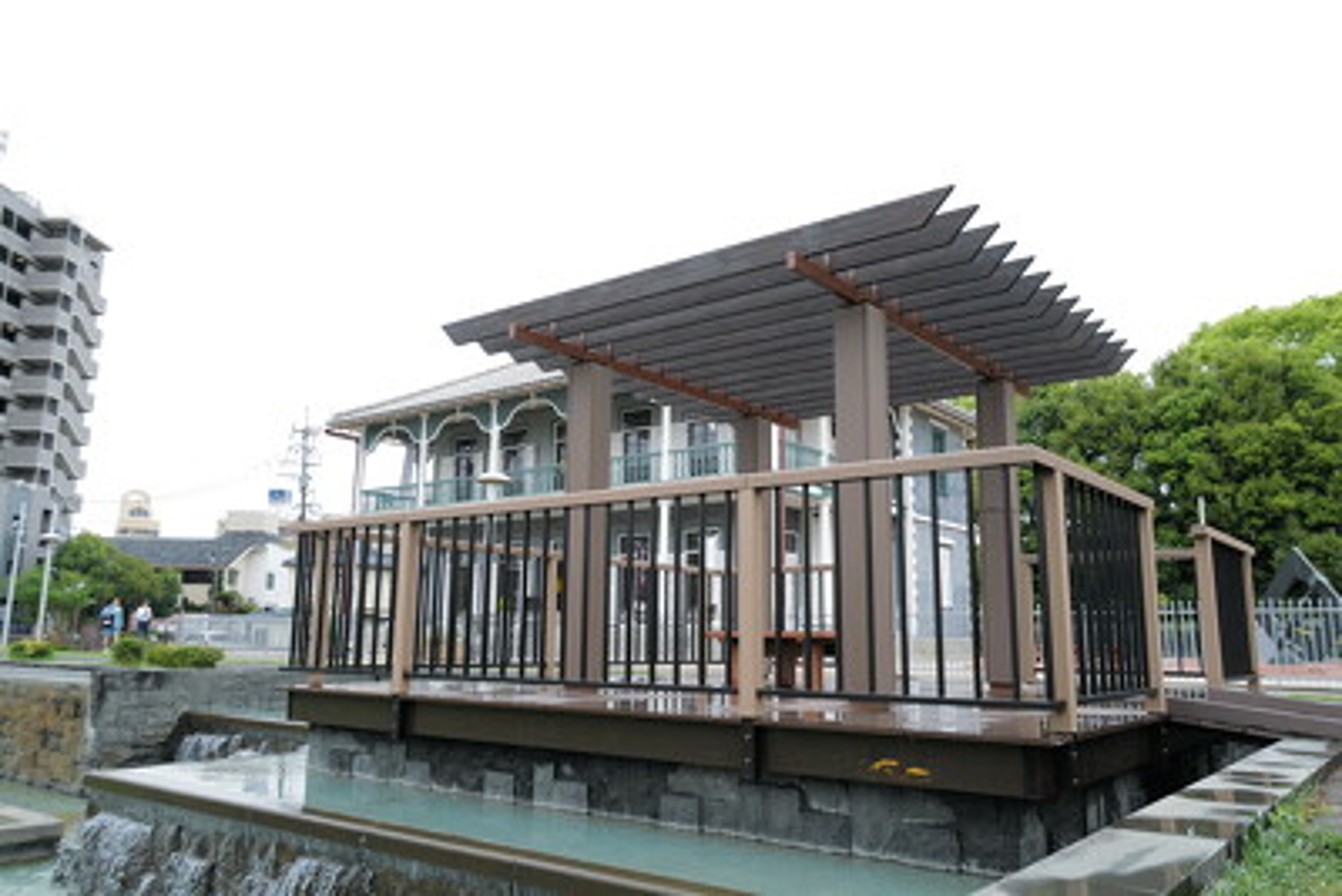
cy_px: 448
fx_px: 1044
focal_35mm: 28
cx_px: 671
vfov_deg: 46.4
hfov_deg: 65.5
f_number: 4.5
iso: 400
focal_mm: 28
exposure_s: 1/250
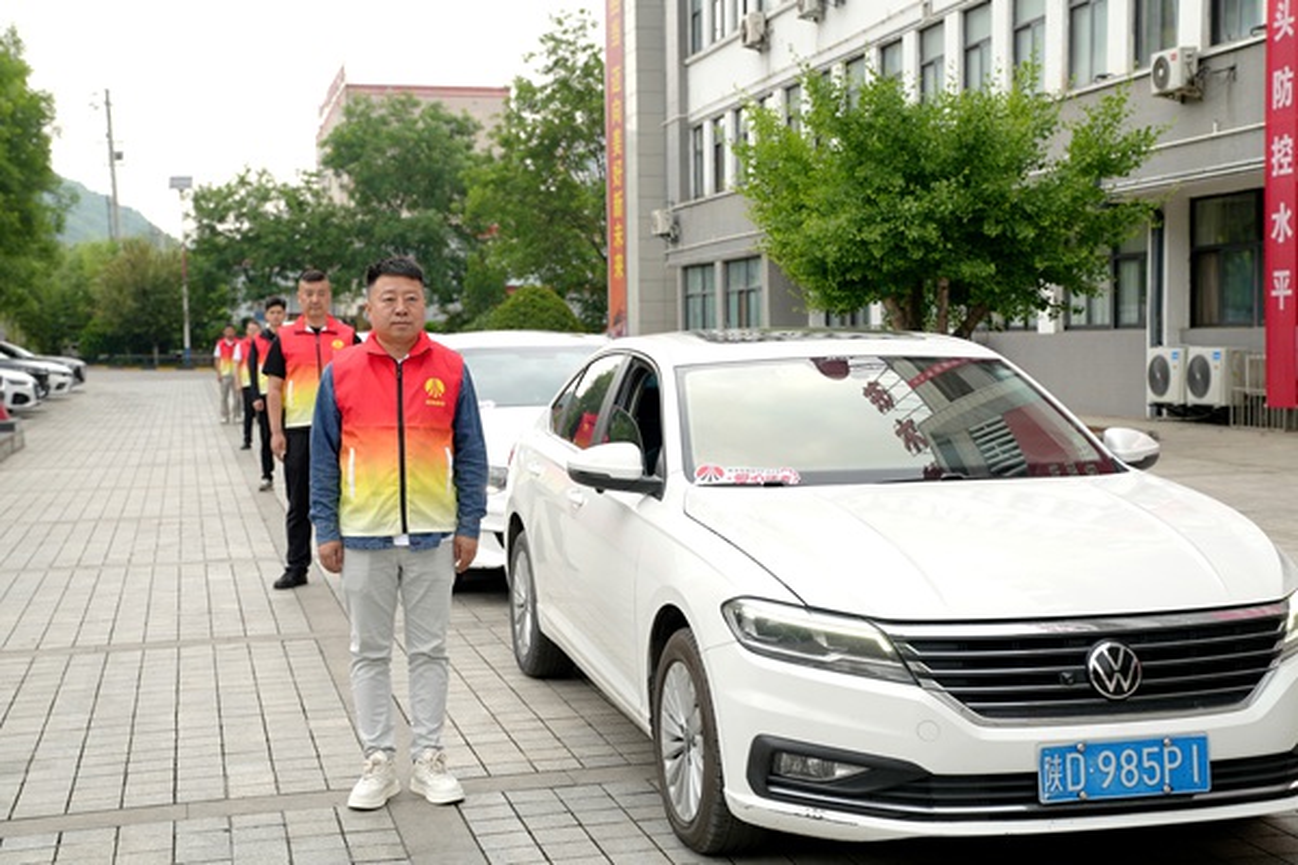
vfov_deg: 28.6
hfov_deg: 41.9
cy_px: 432
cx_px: 649
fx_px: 1694
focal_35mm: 47
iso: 160
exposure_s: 1/160
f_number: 4
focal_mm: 47
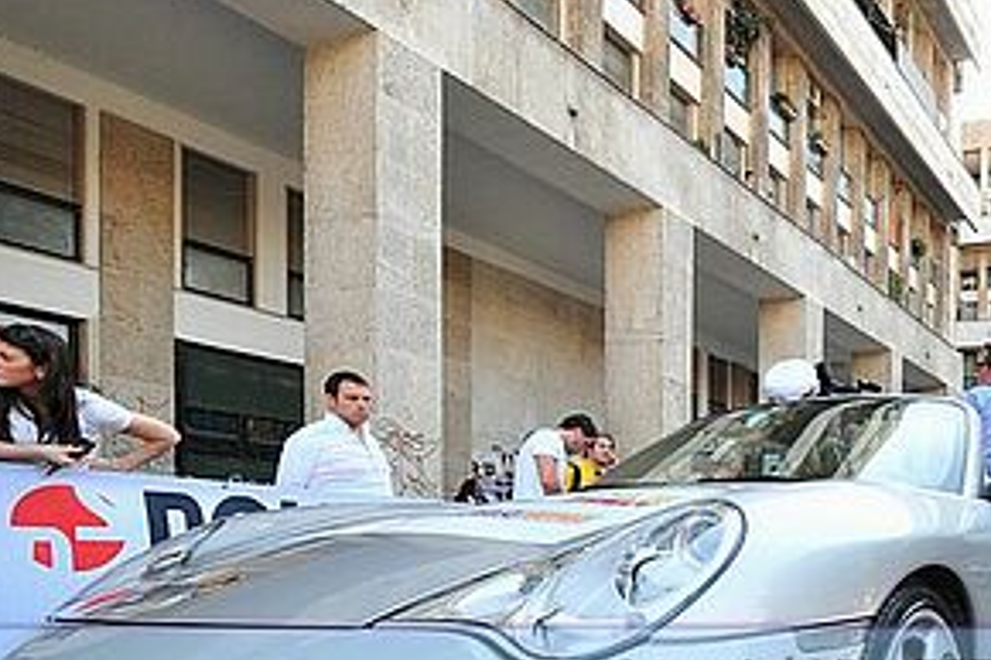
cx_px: 950
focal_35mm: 29
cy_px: 586
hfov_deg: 52.9
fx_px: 798
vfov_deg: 41.6
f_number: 7.1
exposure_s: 1/125
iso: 400
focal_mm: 14
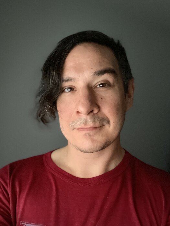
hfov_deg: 46.8
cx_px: 85
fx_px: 196
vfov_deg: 60.0
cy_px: 113
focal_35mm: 30
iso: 1000
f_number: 2.2
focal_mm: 2.71
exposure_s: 1/15
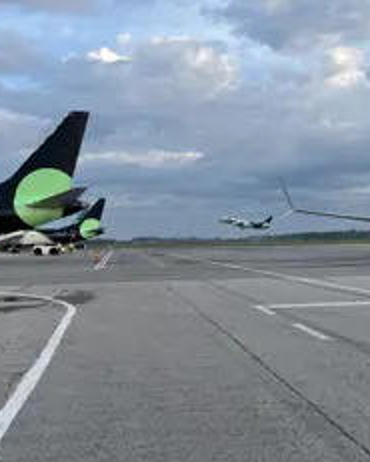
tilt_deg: +2.7
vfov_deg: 41.9
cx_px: 244
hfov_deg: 33.9
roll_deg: +0.7
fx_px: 602
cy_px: 204
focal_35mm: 44
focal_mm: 5.1
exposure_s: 1/833
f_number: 1.6
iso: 50
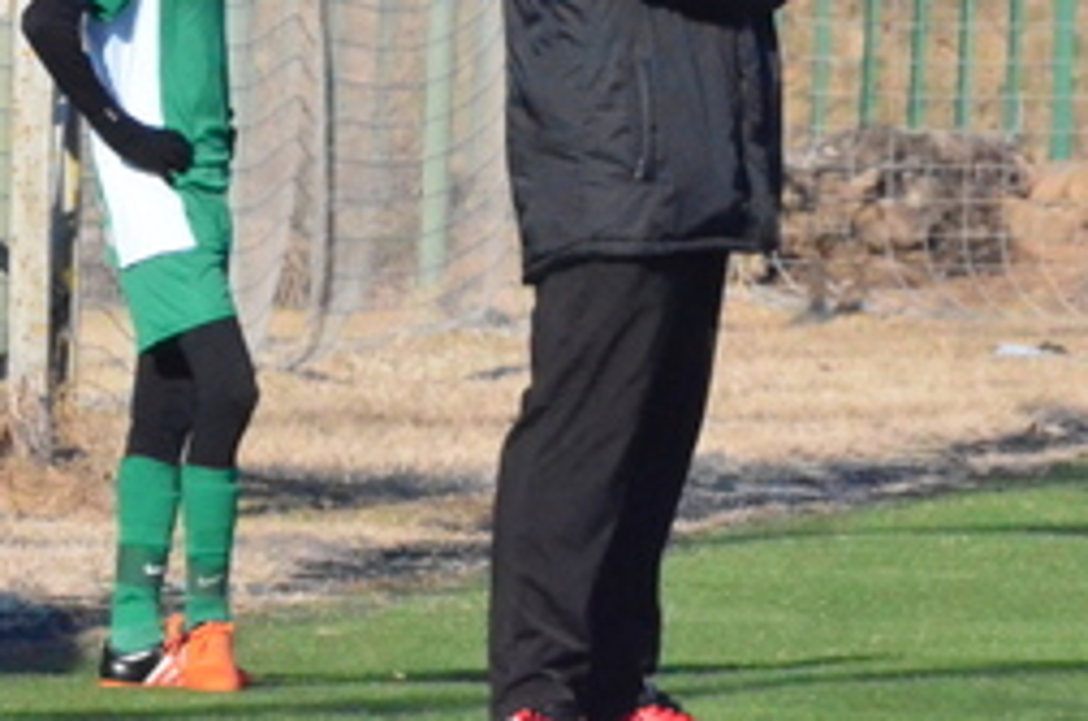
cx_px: 777
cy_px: -268
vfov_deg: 1.0
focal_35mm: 1430
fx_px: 43135
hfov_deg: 1.4
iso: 6400
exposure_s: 1/8000
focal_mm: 300
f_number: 11
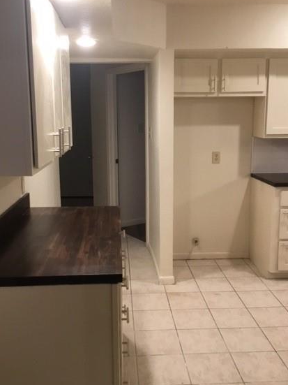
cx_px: 133
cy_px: 180
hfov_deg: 39.6
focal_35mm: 36
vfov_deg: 51.3
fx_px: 400
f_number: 2.4
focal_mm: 3.3
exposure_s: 1/30
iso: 64
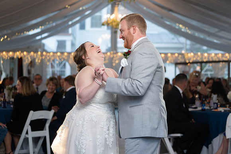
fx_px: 529
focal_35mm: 82
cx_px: 130
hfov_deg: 24.6
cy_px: 65
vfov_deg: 16.6
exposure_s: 1/250
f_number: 2.8
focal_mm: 70
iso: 500
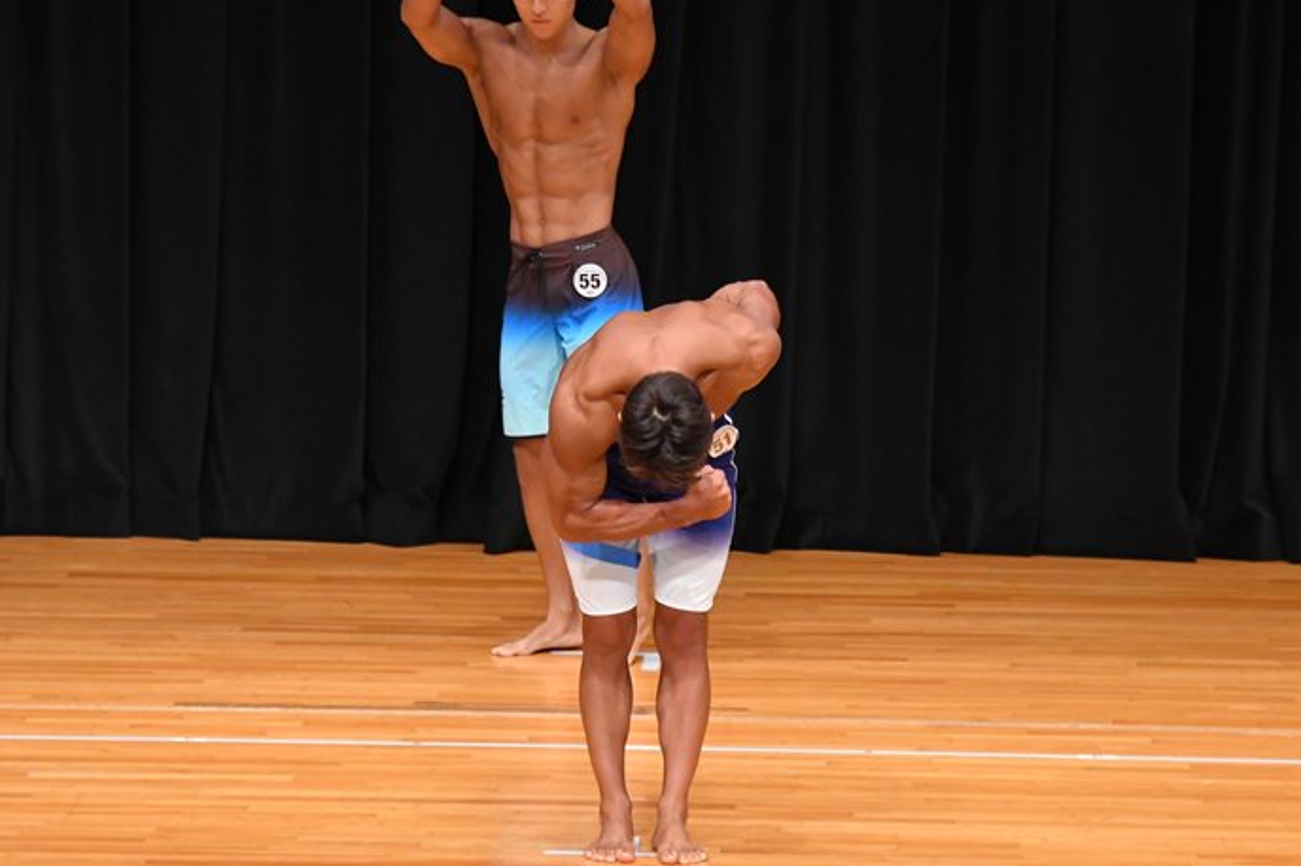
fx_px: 10980
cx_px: 629
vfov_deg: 4.5
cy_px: 448
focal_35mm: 304
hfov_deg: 6.8
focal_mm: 180
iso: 4000
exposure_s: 1/400
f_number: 5.6
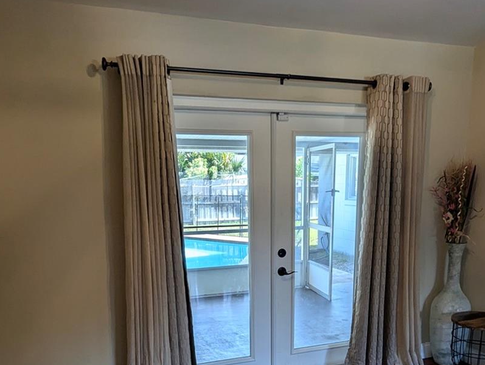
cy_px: 290
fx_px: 449
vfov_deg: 42.4
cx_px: 246
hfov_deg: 56.7
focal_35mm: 32
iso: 55
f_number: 2.2
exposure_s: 1/60
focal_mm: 2.35
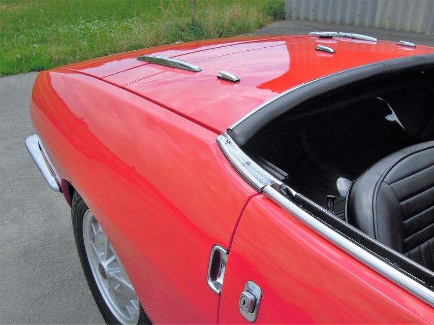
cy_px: 162
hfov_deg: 52.6
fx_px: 439
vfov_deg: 40.7
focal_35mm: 35
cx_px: 217
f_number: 4.5
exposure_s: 1/1250
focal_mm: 6.3
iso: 160
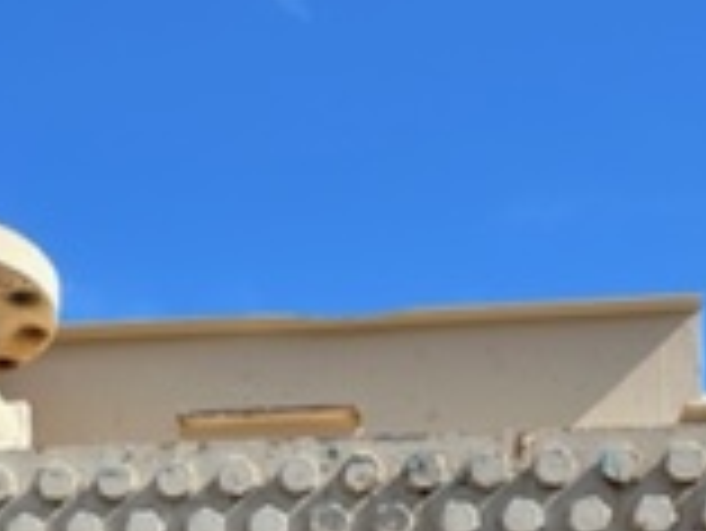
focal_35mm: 106
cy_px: 922
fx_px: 2164
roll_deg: -4.7
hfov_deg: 17.6
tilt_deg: +8.5
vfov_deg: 12.8
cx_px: -162
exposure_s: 1/1862
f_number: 1.6
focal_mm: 5.1
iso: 50
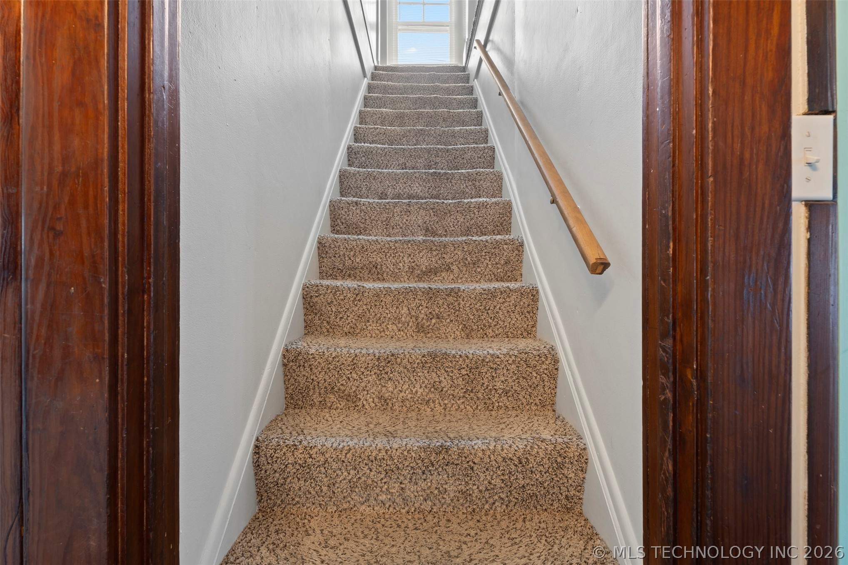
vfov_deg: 73.7
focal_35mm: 16
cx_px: 424
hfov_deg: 96.7
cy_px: 282
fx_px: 377
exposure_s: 1.3
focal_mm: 16
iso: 160
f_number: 8
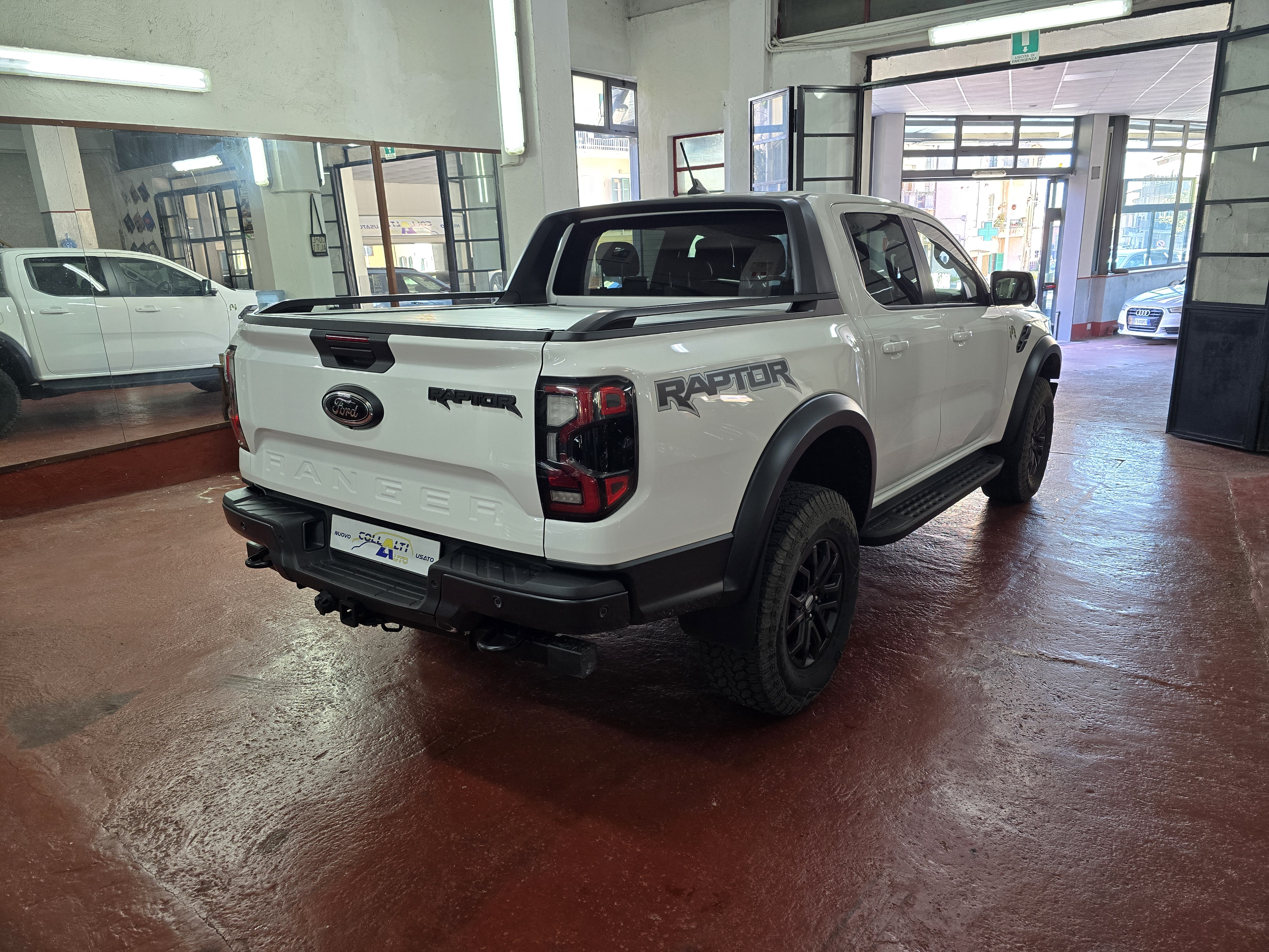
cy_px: 476
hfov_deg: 73.9
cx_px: 634
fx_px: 843
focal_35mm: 23
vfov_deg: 58.9
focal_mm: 6.3
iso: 200
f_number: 1.7
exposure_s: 1/100
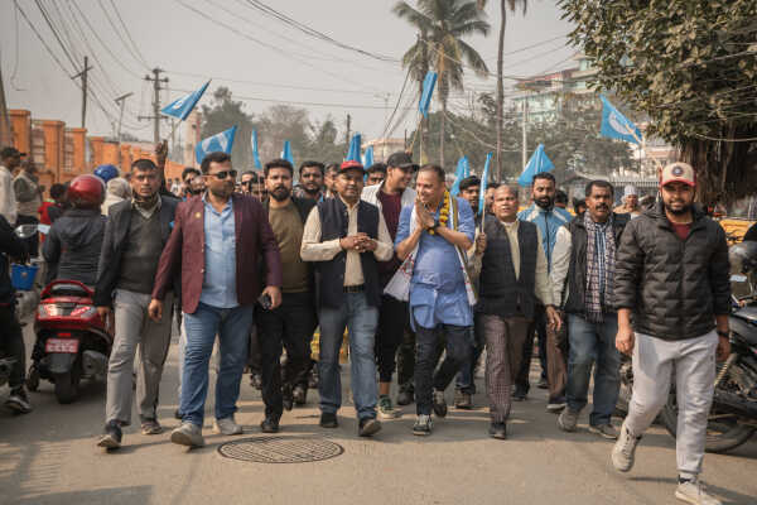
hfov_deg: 35.1
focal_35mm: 57
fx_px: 1198
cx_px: 378
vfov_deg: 23.8
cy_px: 252
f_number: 7.1
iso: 100
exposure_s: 1/250
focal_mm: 57
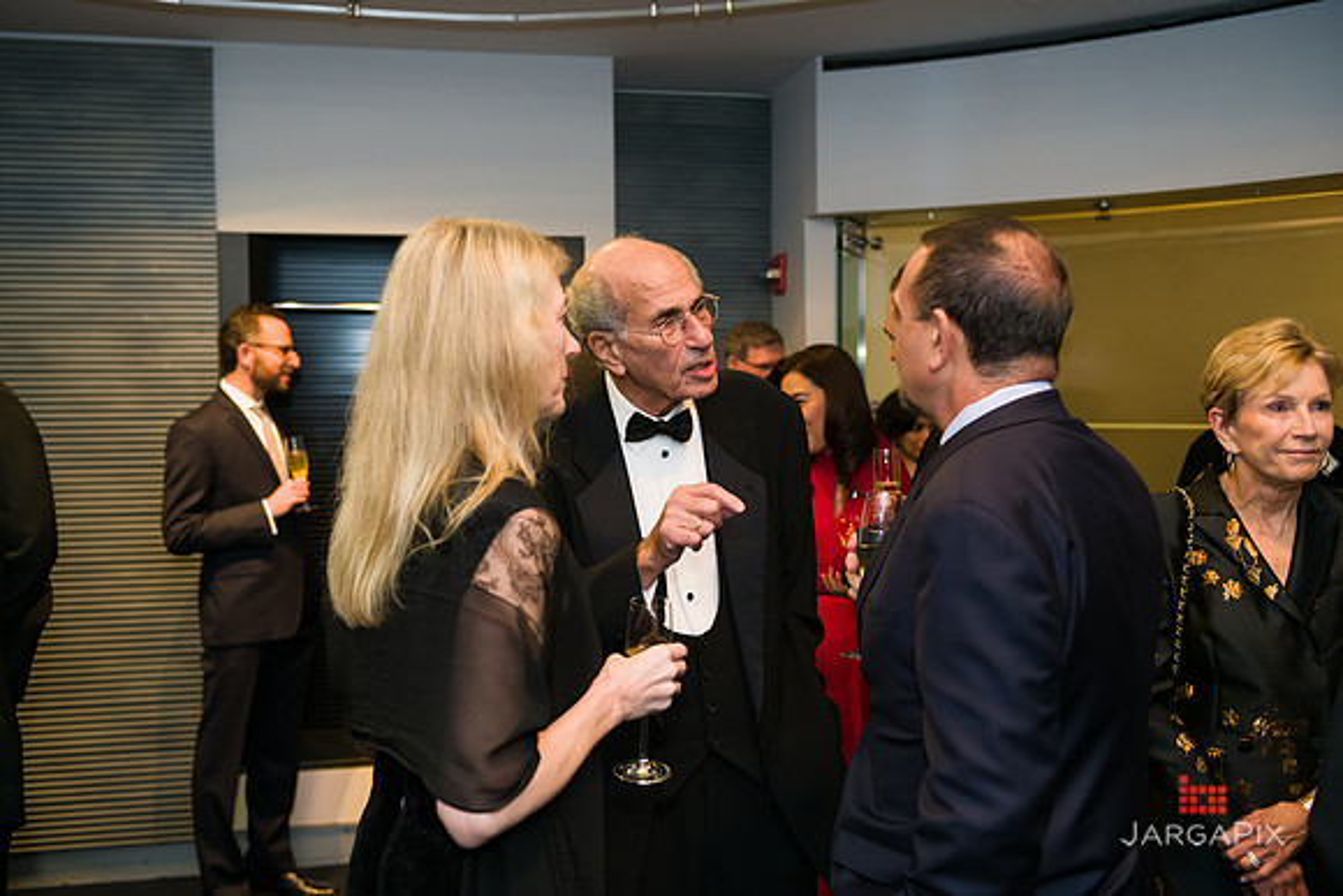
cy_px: 448
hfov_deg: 50.7
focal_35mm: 38
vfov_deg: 35.1
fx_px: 1418
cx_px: 672
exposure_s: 1/125
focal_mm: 38
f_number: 3.2
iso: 1600
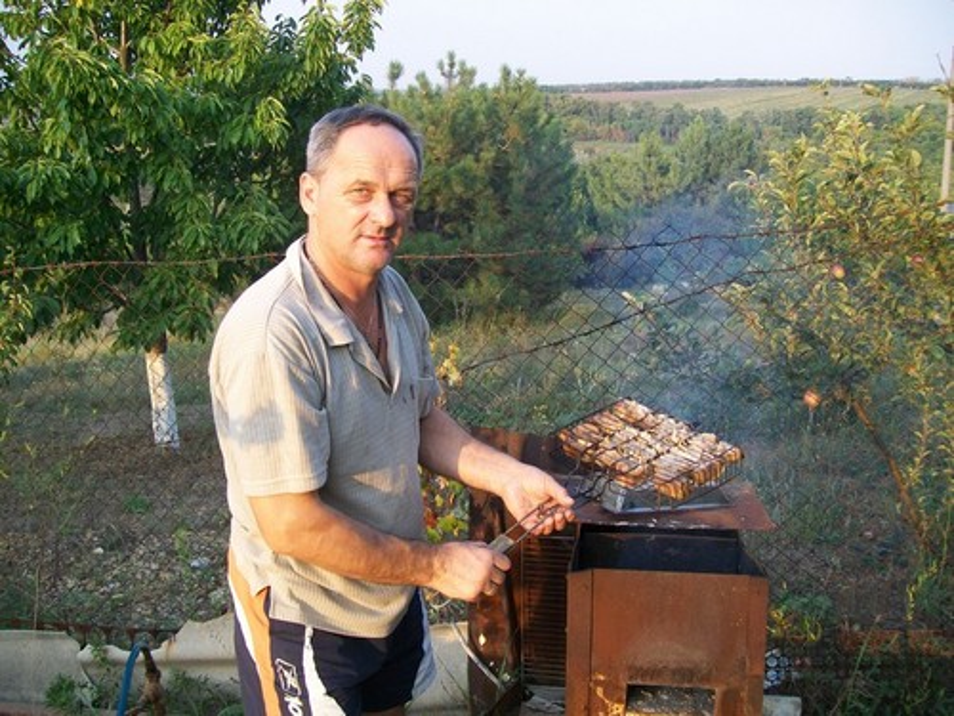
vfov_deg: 41.8
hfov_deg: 54.0
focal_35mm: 34
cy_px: 358
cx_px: 477
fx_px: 937
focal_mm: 6.1
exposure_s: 1/125
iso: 64
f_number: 2.7
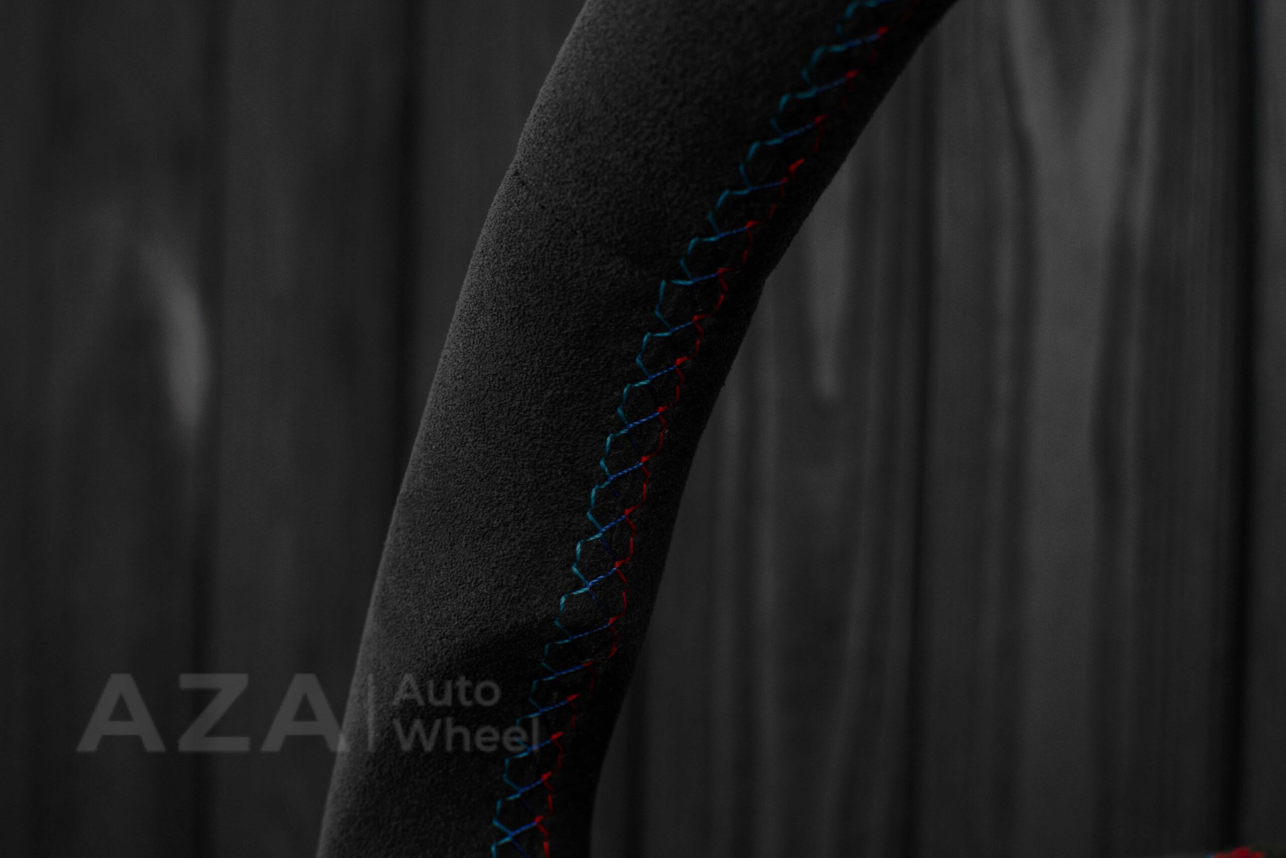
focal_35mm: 52
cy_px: 429
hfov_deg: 37.8
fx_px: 1875
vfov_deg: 25.8
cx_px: 643
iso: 500
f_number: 6.3
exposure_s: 1/125
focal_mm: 35
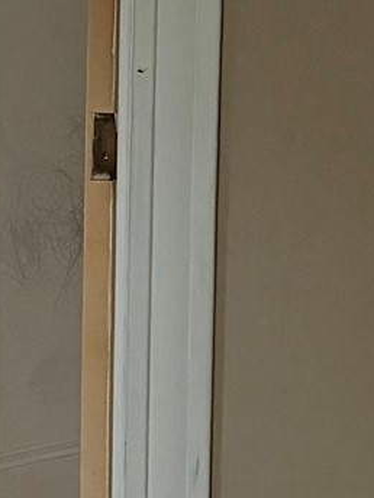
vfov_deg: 13.8
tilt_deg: -9.1
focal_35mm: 143
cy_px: 220
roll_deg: -0.2
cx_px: -177
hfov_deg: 10.1
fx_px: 2060
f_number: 1.78
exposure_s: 1/40
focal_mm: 6.76
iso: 1000
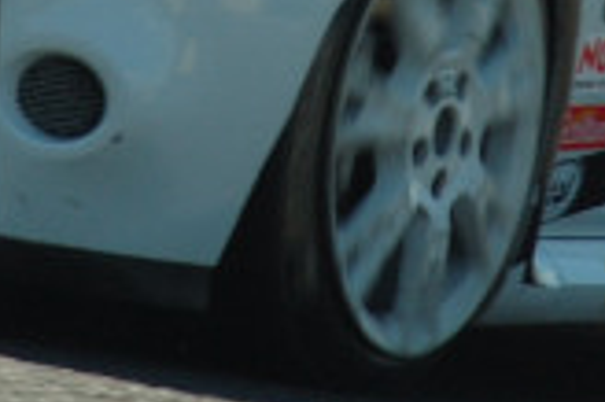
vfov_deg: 0.4
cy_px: -192
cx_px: 103
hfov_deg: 0.7
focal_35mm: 3072
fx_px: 51574
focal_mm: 420
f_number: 9.5
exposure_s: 1/500
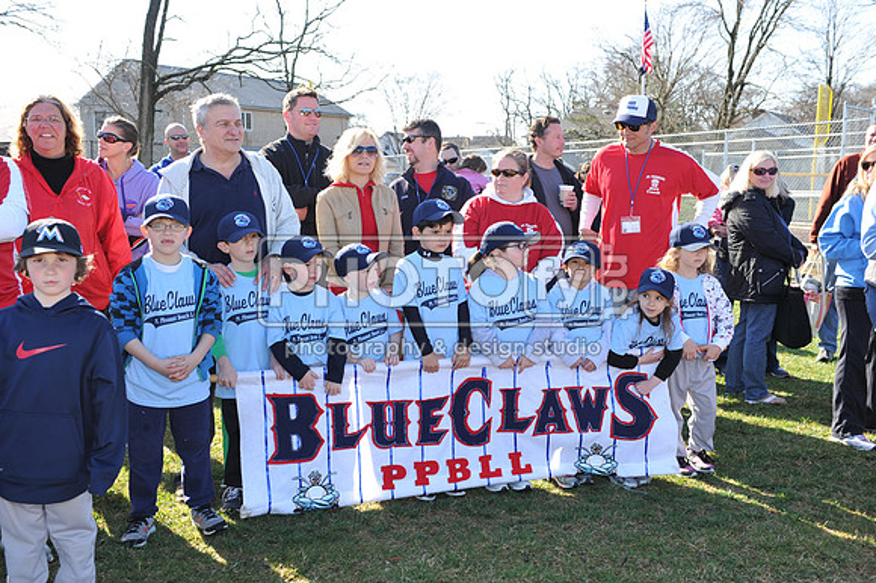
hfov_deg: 53.2
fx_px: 875
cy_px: 292
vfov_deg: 36.8
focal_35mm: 36
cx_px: 438
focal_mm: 36
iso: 200
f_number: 5
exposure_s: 1/250
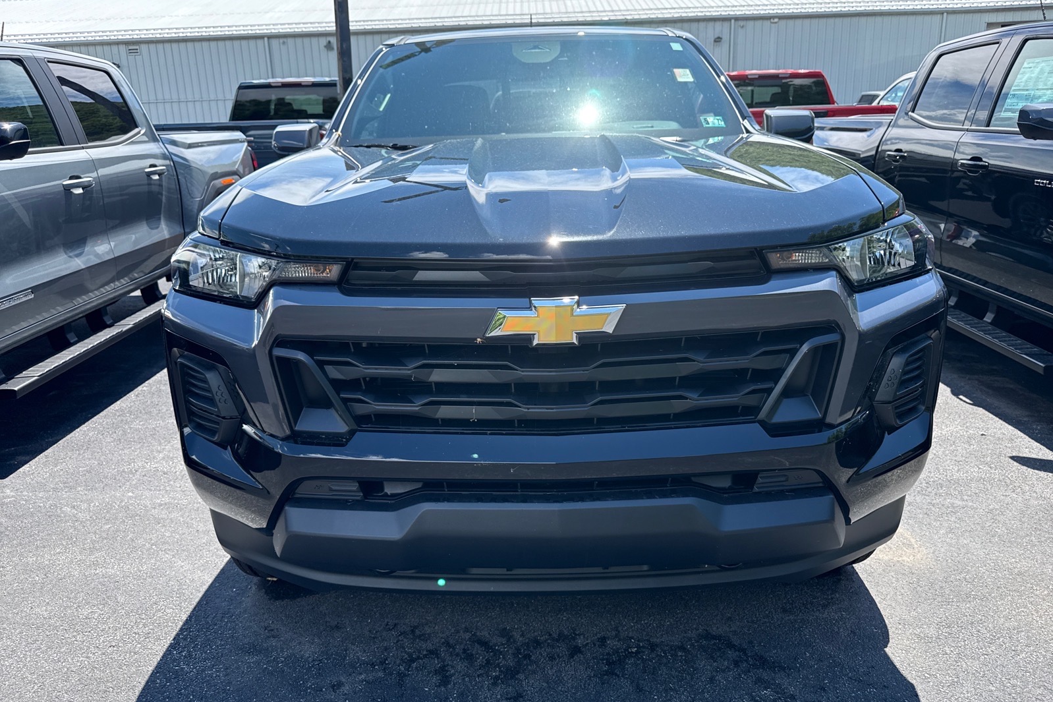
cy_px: 343
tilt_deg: -15.4
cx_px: 526
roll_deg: +0.6
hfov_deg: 71.5
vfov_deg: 51.3
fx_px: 731
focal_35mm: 25
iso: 100
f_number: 1.78
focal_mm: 6.76
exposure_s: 1/1653
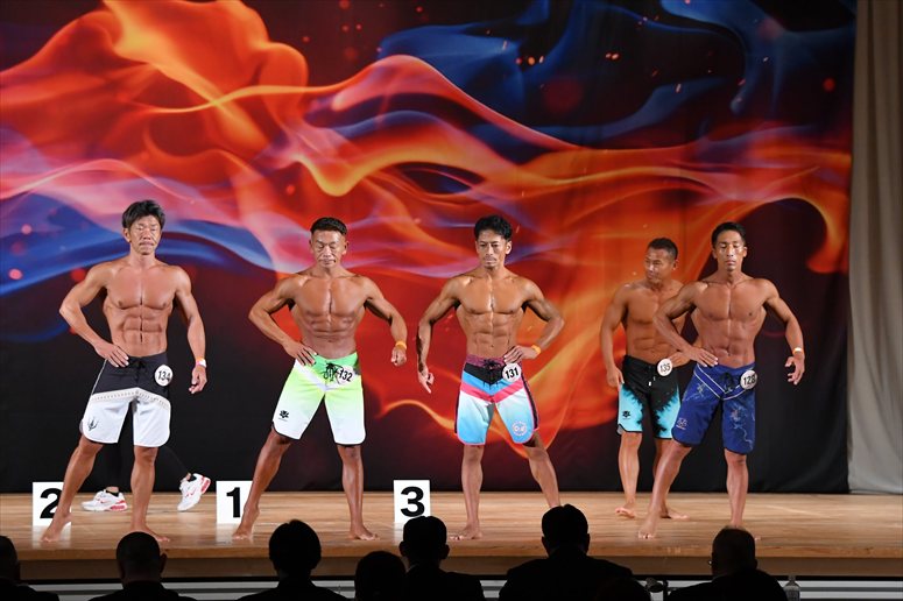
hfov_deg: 14.9
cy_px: 300
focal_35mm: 138
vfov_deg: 9.9
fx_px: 3460
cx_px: 452
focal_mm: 92
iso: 3200
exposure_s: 1/400
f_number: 5.6
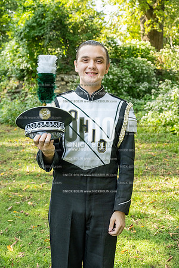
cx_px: 90
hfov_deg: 27.5
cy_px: 134
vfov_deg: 40.3
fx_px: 365
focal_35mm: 49
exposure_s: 1/800
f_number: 5.6
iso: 1250
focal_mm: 49
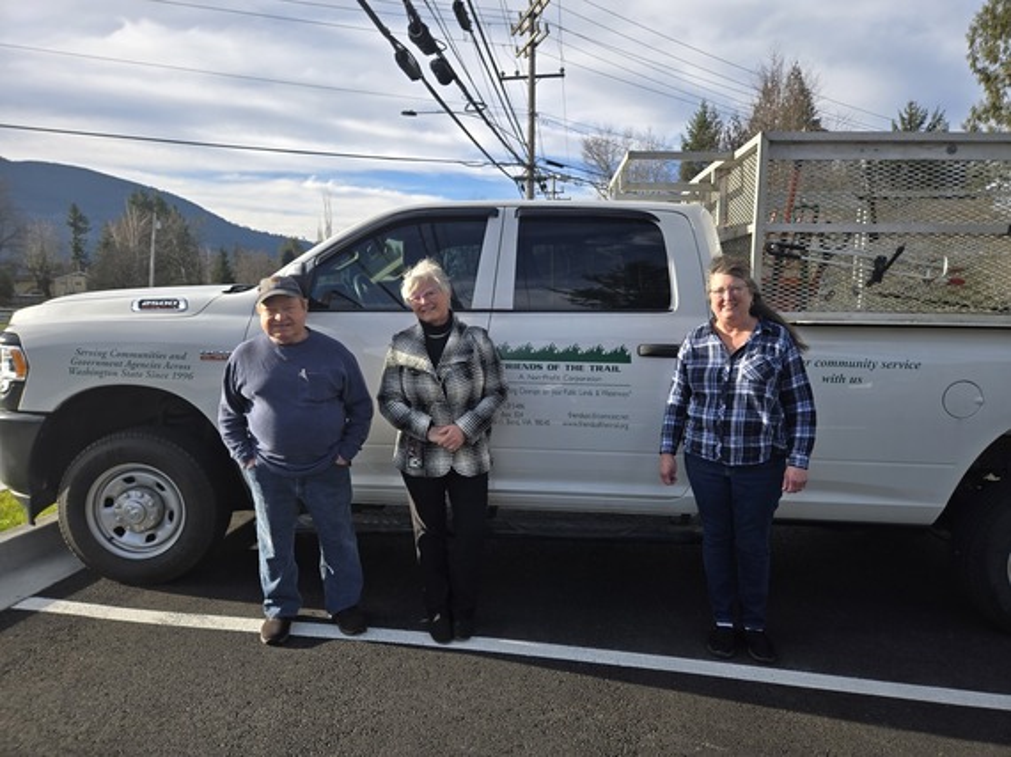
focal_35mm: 23
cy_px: 378
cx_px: 506
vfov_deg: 58.8
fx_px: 671
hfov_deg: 73.9
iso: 25
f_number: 1.8
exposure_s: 1/836
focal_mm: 5.4
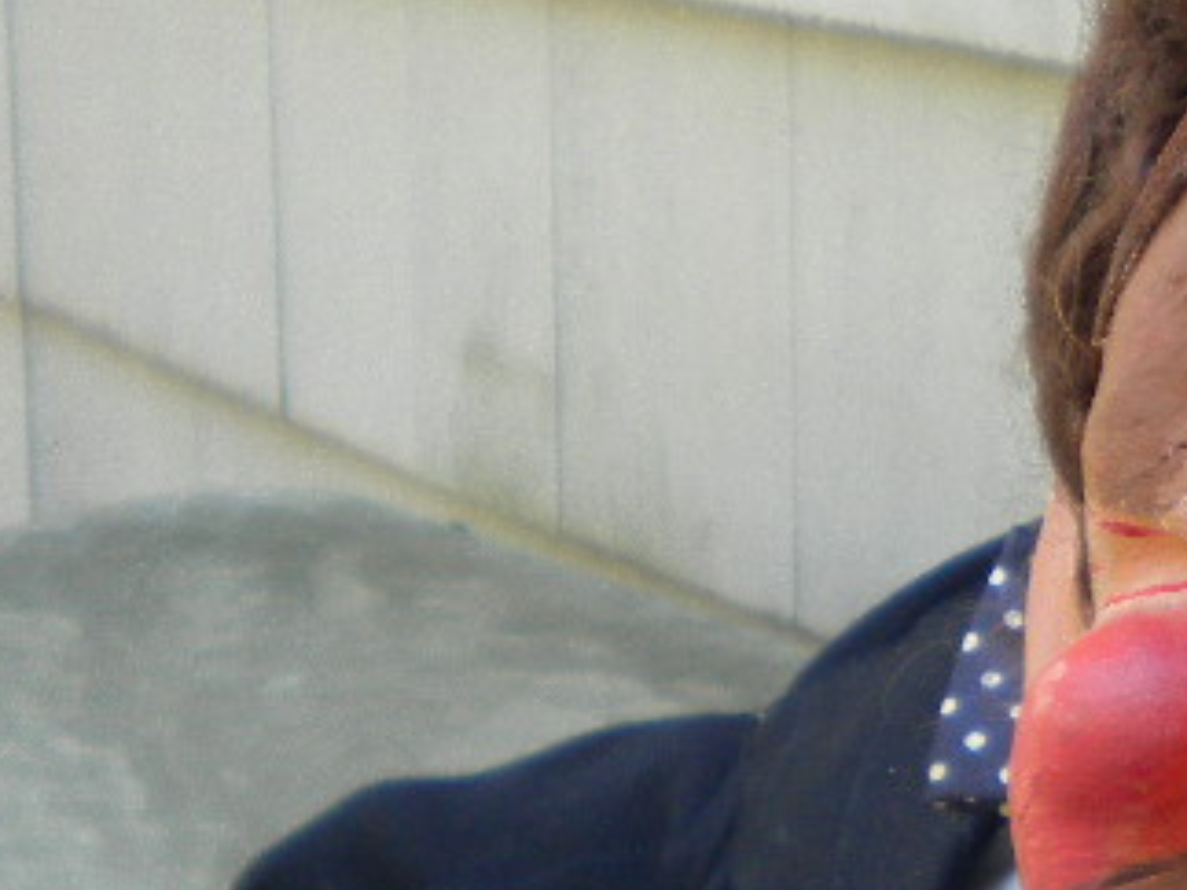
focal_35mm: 111
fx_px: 3805
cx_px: 1650
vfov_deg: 13.3
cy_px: 559
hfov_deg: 16.5
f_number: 3.1
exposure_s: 1/58
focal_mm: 6.3
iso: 149
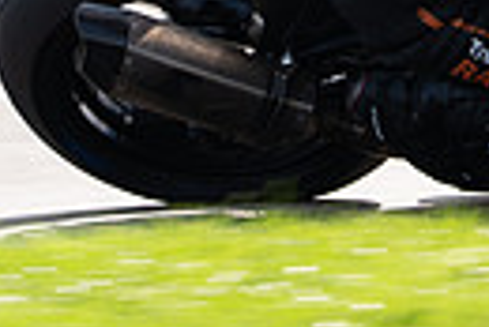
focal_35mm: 1247
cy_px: -182
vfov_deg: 1.1
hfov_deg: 1.7
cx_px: 666
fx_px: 16957
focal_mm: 279
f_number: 7.1
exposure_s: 1/400
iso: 320
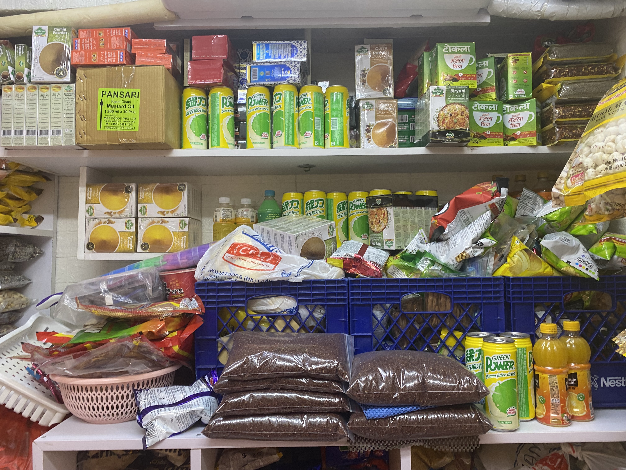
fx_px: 470
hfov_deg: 67.3
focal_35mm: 26
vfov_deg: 53.1
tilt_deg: +4.4
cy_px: 235
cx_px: 313
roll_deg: +0.1
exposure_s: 1/50
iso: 125
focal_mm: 4.25
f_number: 1.8
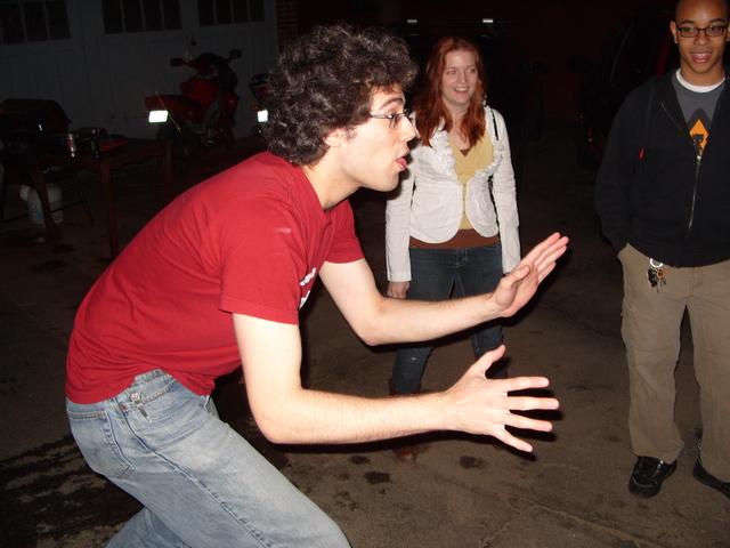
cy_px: 274
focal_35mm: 35
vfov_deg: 40.7
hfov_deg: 52.6
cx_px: 365
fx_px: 738
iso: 100
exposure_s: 1/45
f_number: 2.8
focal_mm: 7.8
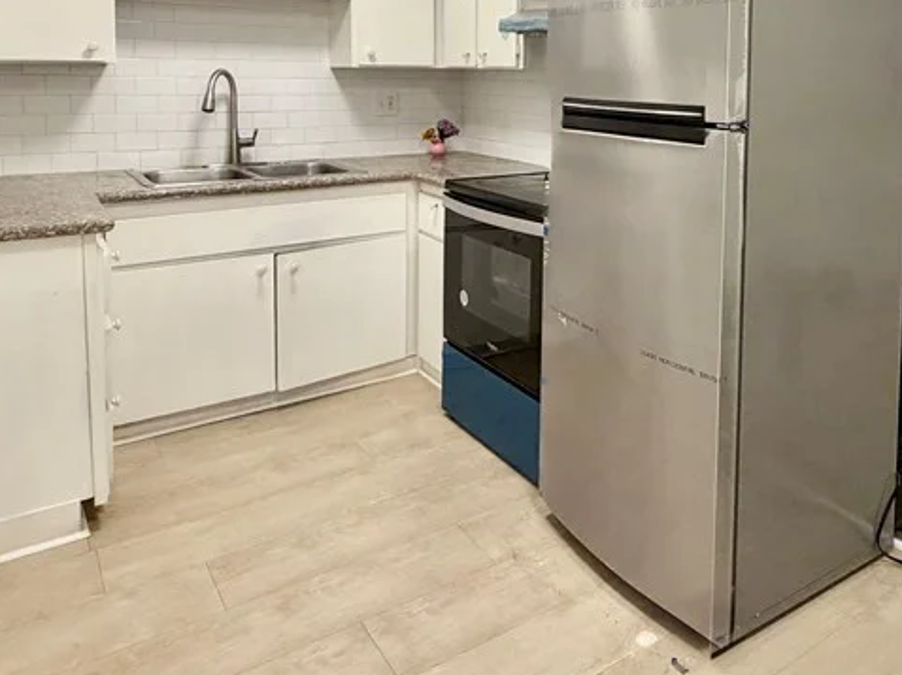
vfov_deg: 44.0
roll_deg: -1.0
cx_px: 579
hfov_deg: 59.0
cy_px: 113
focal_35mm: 30
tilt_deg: -3.3
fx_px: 781
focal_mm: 2.22
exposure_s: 1/120
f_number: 2.2
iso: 200
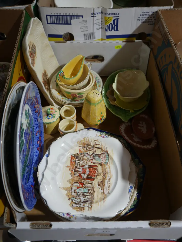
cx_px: 91
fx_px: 224
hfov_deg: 44.2
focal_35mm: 32
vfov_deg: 56.8
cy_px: 121
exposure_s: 1/60
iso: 320
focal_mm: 16
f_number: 3.6
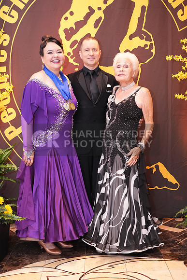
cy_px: 140
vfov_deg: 44.5
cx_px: 94
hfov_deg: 30.5
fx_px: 343
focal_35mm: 44
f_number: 4.5
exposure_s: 1/200
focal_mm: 44
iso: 6400
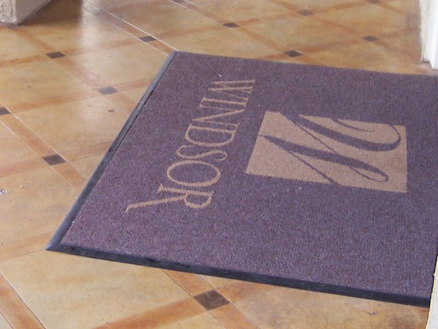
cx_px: 95
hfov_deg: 25.3
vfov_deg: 19.2
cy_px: 57
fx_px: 962
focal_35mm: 76
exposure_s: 1/45
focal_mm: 5.5
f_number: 2.8
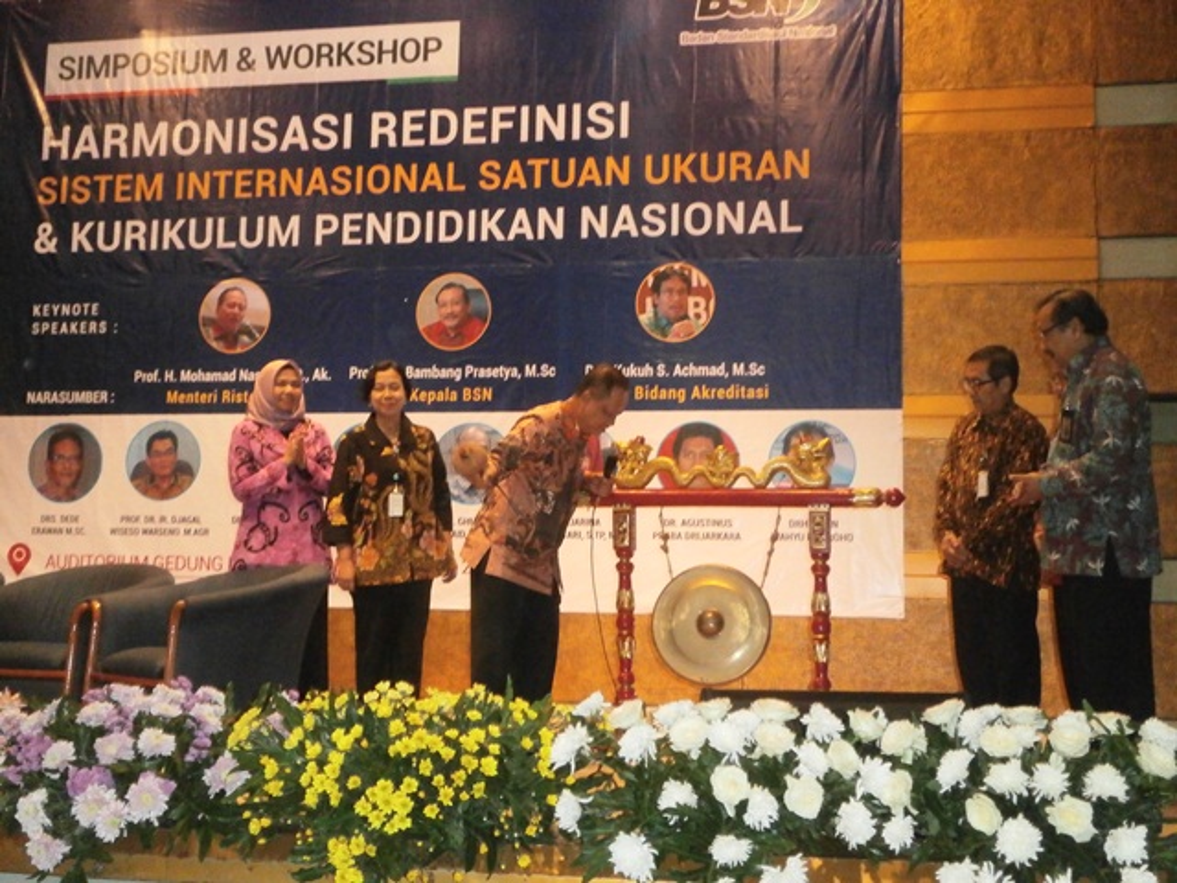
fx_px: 1598
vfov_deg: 30.9
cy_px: 442
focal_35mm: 47
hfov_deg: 40.4
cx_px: 588
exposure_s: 1/40
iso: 800
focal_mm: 8.3
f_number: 3.4
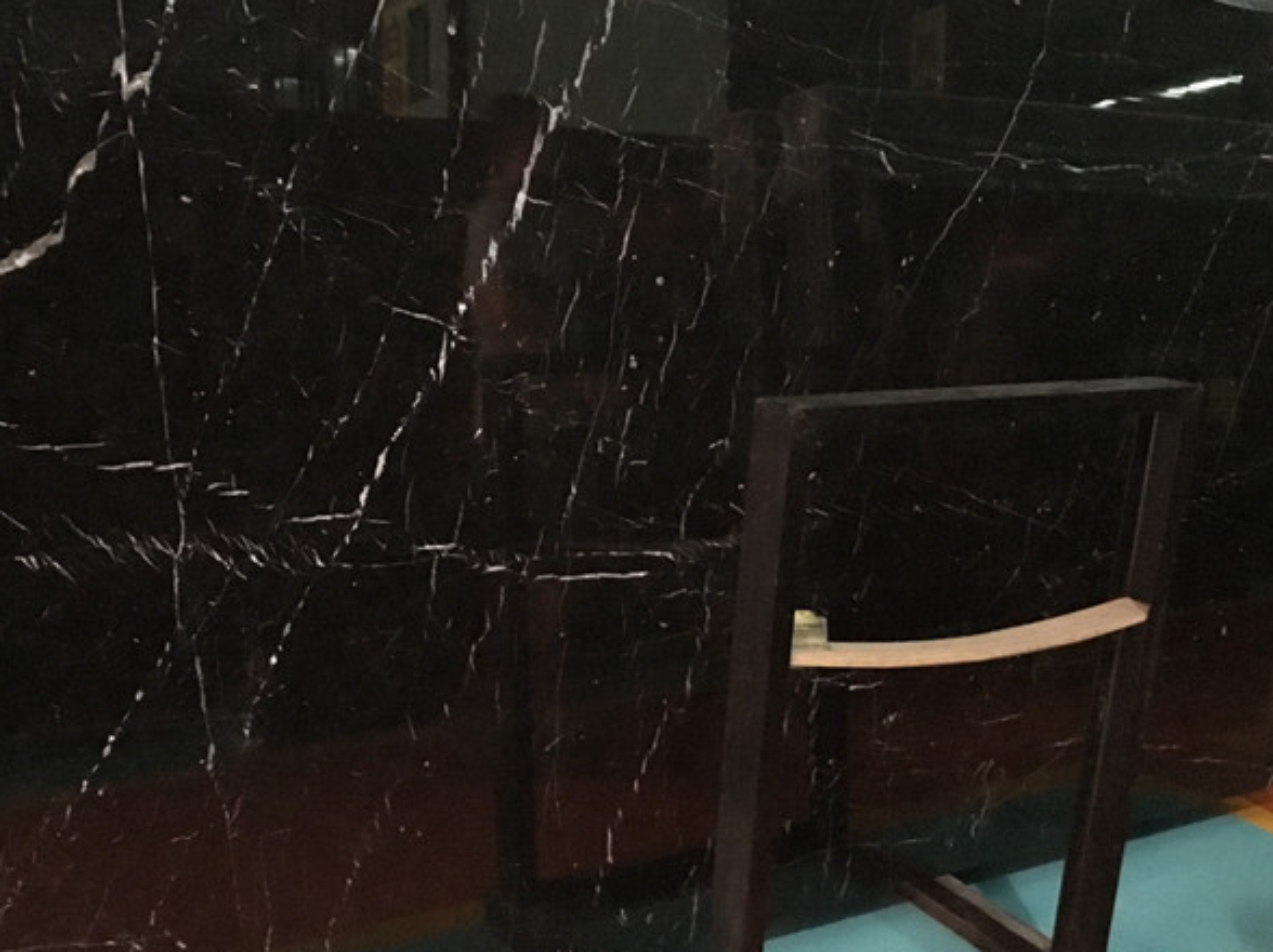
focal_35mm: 37
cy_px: 467
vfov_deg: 38.6
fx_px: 1360
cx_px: 533
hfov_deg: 50.0
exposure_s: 1/17
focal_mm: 4.15
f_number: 2.2
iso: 2000
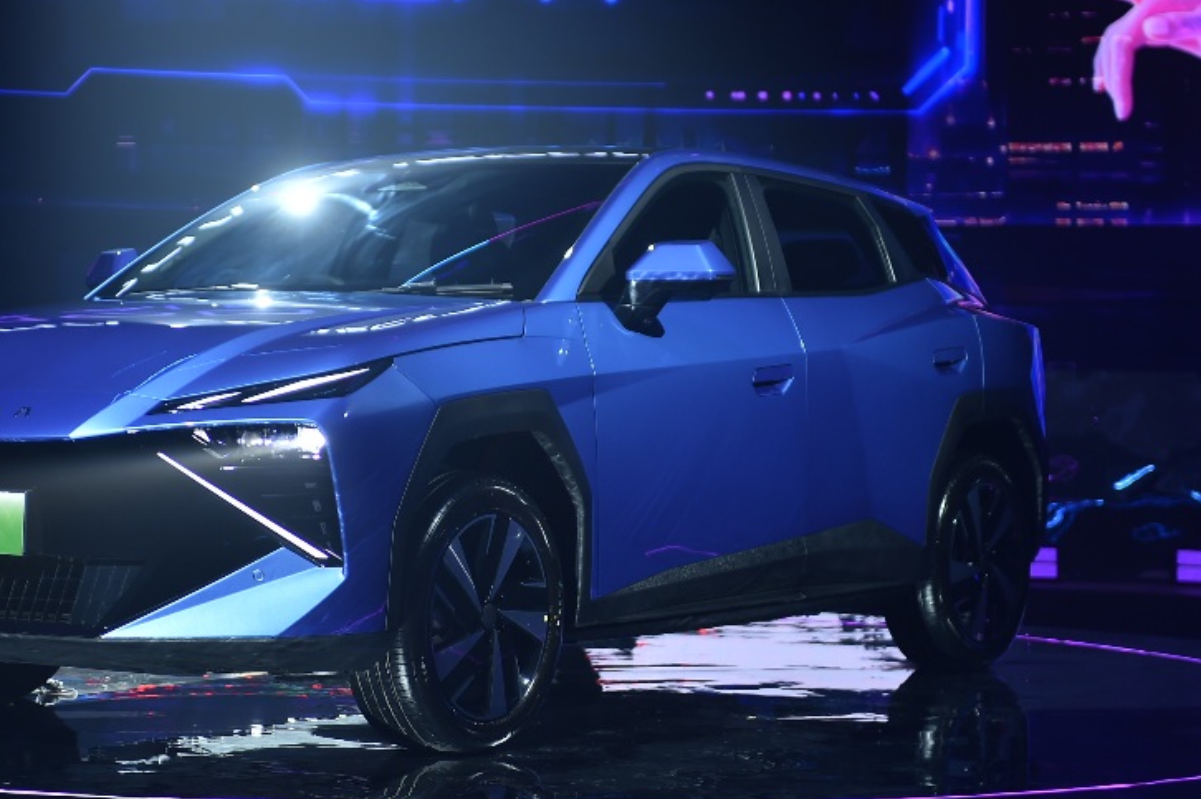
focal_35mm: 95
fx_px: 3167
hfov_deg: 21.4
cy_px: 351
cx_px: 404
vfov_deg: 14.4
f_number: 2.8
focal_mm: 70
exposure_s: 1/161
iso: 320
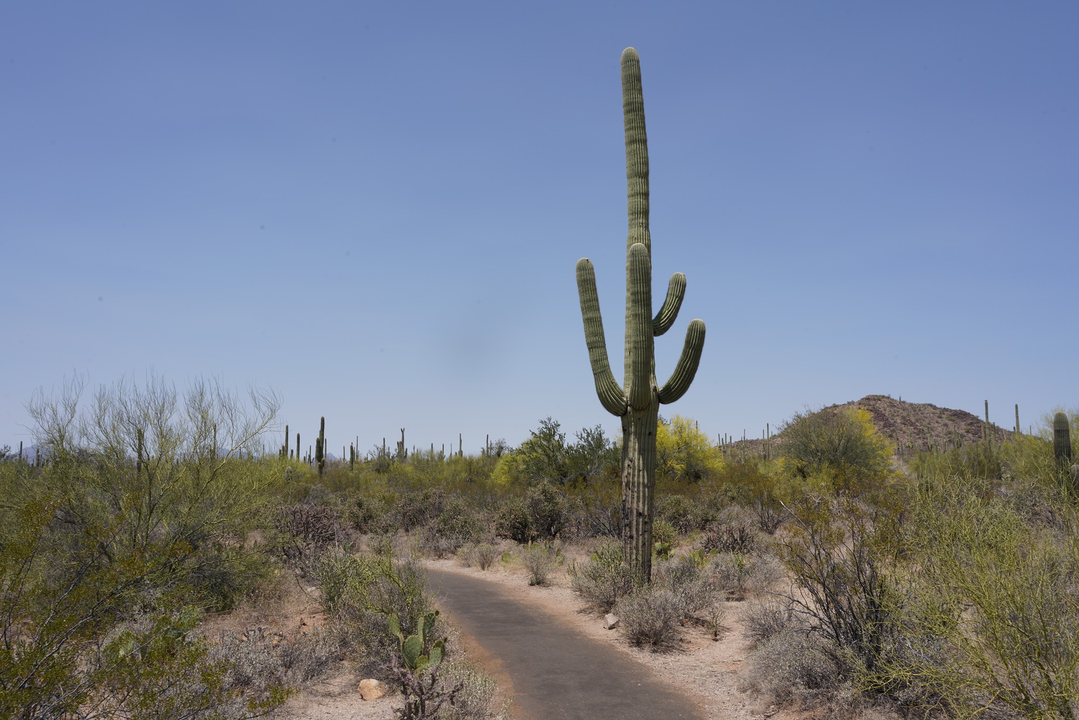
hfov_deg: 65.5
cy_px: 360
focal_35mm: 28
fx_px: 839
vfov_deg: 46.4
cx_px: 540
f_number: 20
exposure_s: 1/80
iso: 100
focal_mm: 28
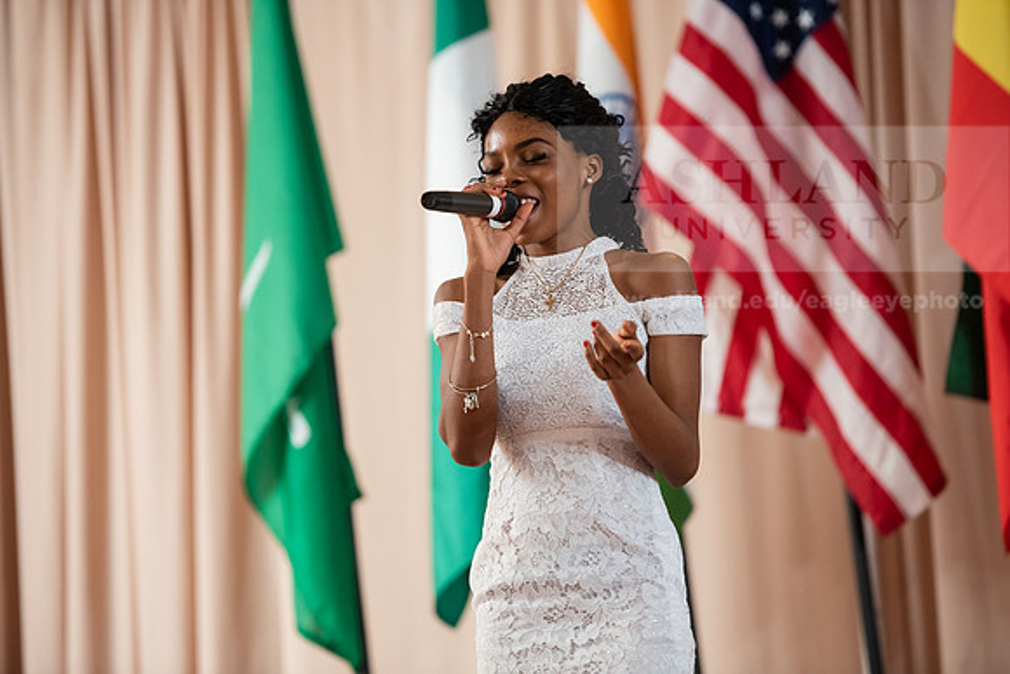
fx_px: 4490
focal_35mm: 160
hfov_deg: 12.8
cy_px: 337
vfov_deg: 8.6
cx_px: 505
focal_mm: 160
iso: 2000
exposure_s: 1/200
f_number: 3.2
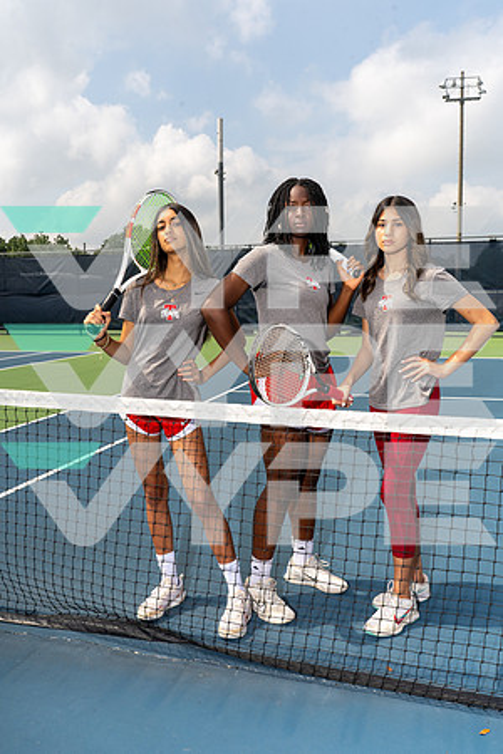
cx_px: 252
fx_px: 629
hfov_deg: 43.6
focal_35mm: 30
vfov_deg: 61.9
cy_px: 377
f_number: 11
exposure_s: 1/250
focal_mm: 30
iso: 100
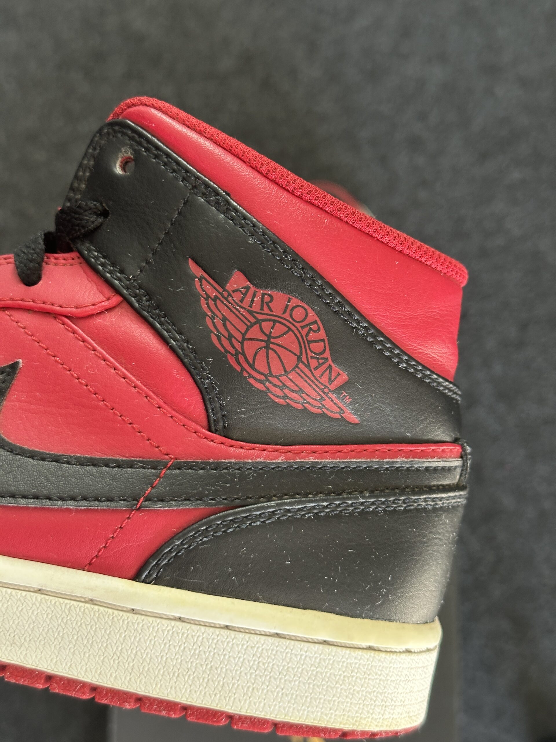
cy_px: 371
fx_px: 1028
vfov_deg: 39.7
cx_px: 278
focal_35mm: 48
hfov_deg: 30.3
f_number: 1.78
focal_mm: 6.86
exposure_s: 1/33
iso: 250
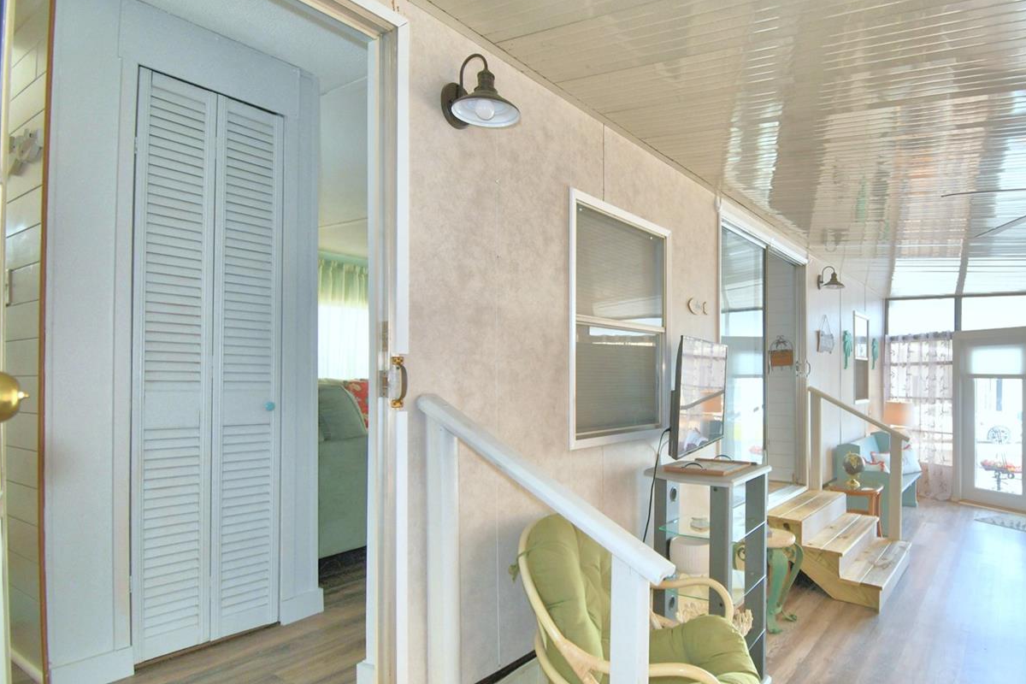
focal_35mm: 20
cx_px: 659
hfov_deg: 81.9
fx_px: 570
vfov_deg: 61.8
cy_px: 374
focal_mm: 10
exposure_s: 1/60
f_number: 4.5
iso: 180
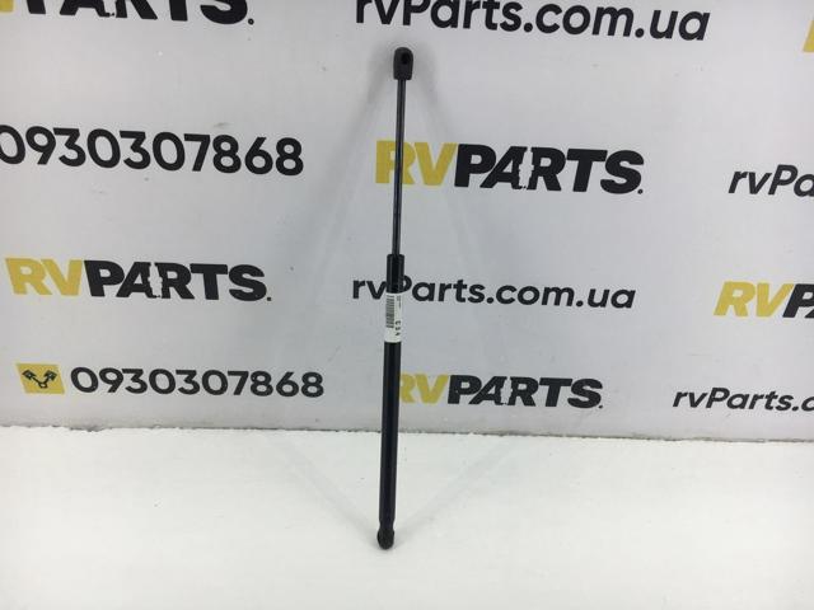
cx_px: 407
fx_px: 682
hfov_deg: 61.7
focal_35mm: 29
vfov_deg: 48.2
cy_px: 305
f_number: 2.2
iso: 32
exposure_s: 1/100
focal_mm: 4.15
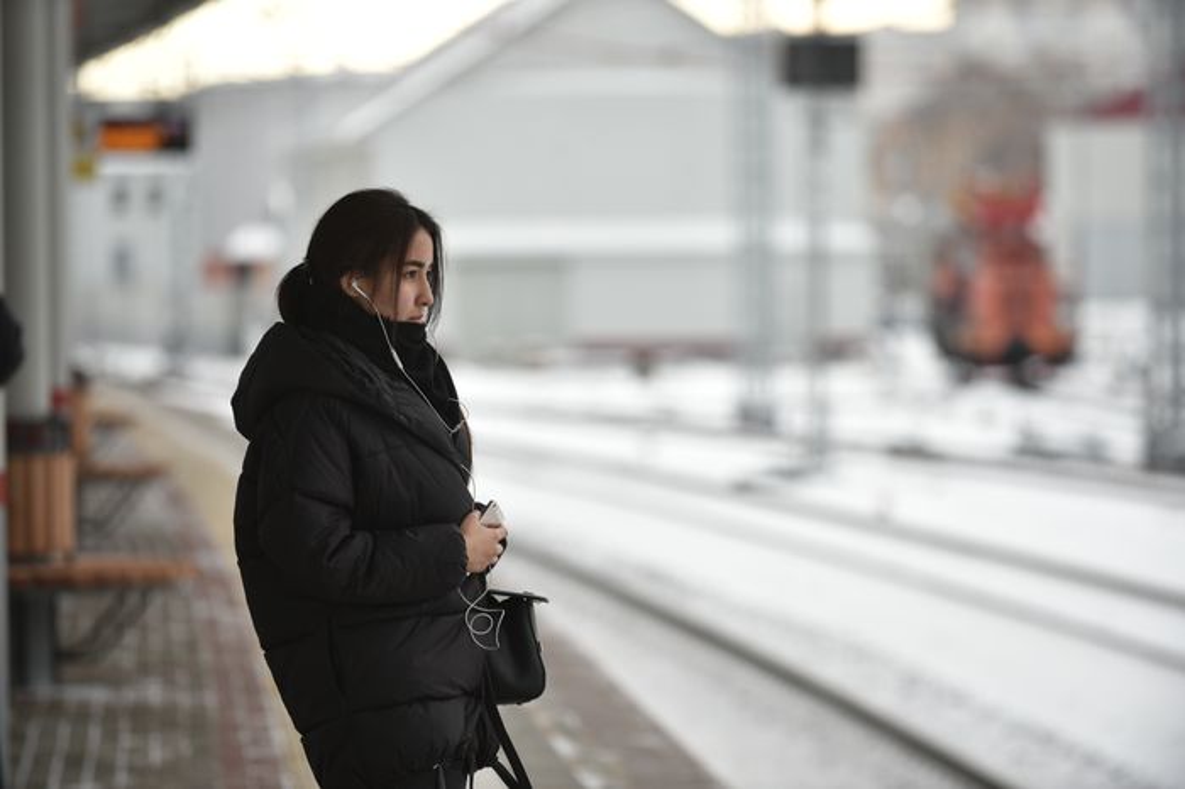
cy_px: 394
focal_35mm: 200
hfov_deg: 10.3
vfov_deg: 6.9
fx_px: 6580
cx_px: 592
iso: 320
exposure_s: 1/320
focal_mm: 200
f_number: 5
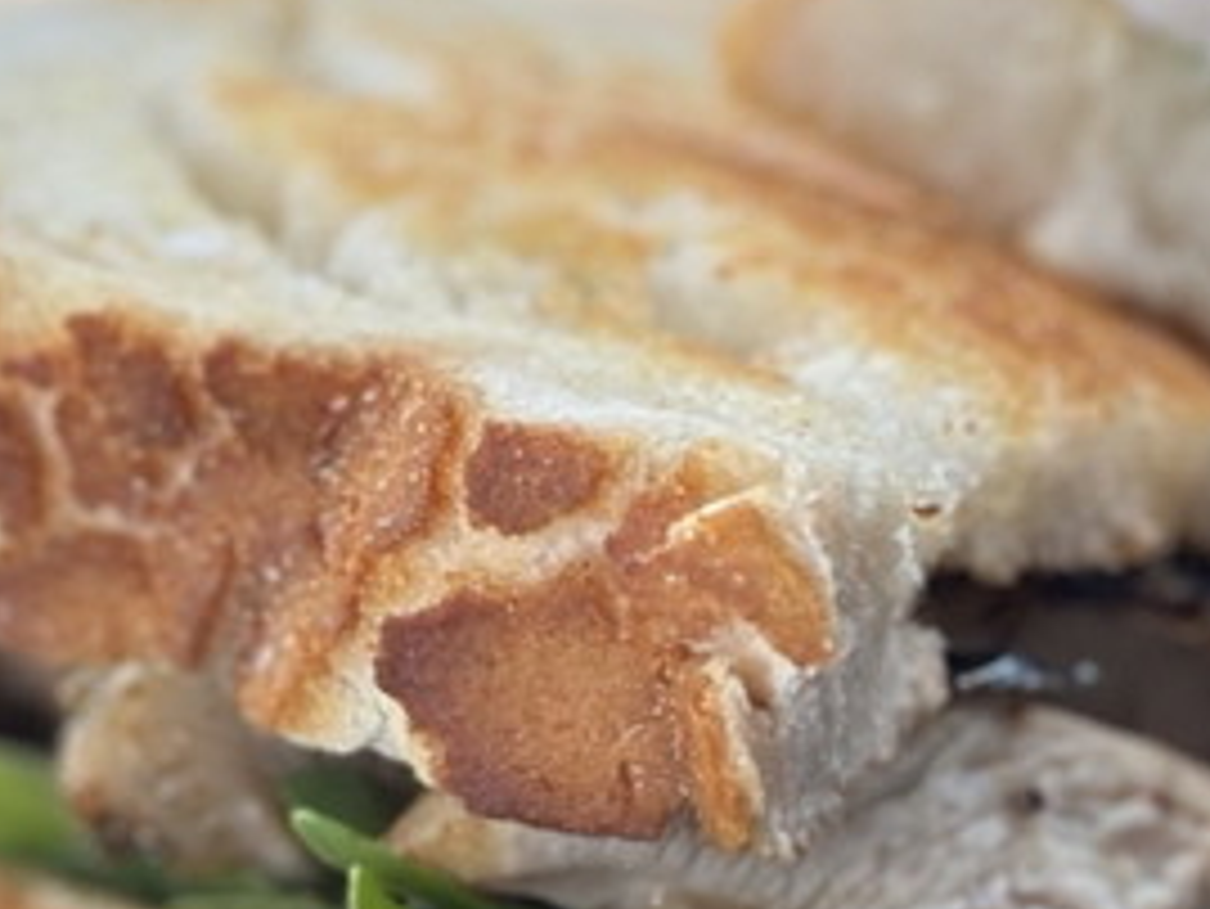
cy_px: 194
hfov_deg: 9.1
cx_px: 1493
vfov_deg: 6.9
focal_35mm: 214
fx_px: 7484
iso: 80
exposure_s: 1/364
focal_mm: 6.86
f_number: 1.78
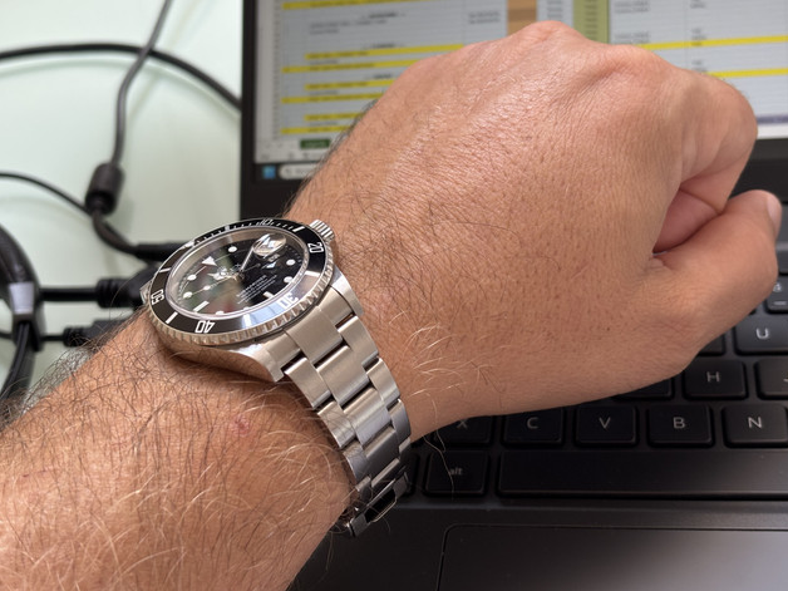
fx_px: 1206
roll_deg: +9.6
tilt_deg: -35.6
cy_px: 291
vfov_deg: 27.5
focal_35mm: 53
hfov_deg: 36.2
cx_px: 390
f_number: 1.6
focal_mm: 5.96
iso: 125
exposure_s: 1/60
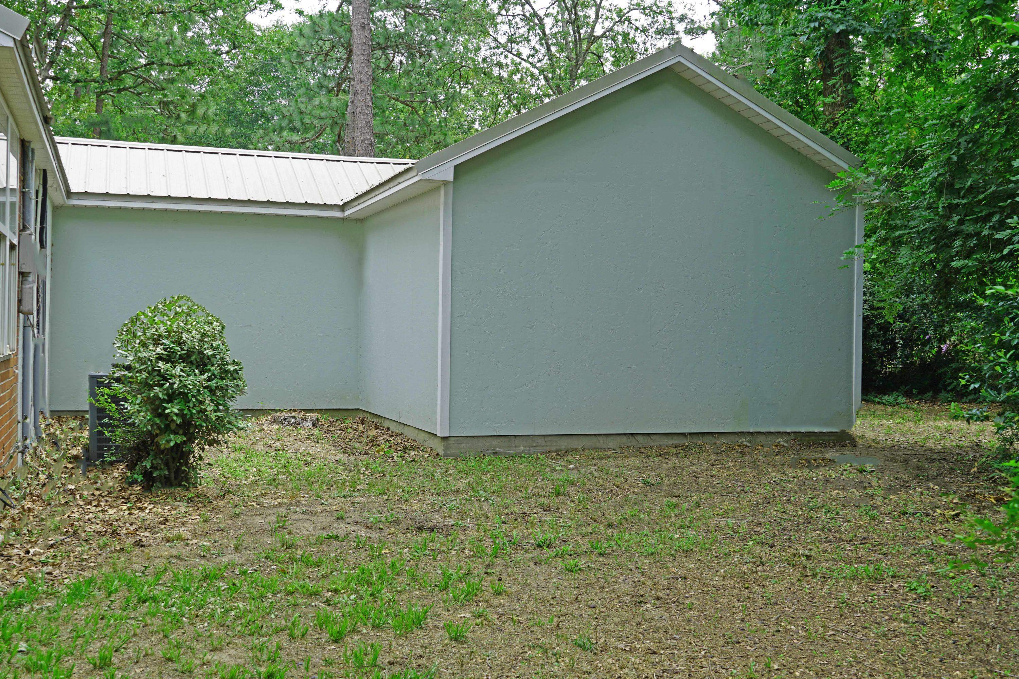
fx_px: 1231
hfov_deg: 45.0
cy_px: 340
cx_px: 510
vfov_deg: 30.8
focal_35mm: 44
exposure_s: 1/80
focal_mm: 29
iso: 100
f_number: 7.1
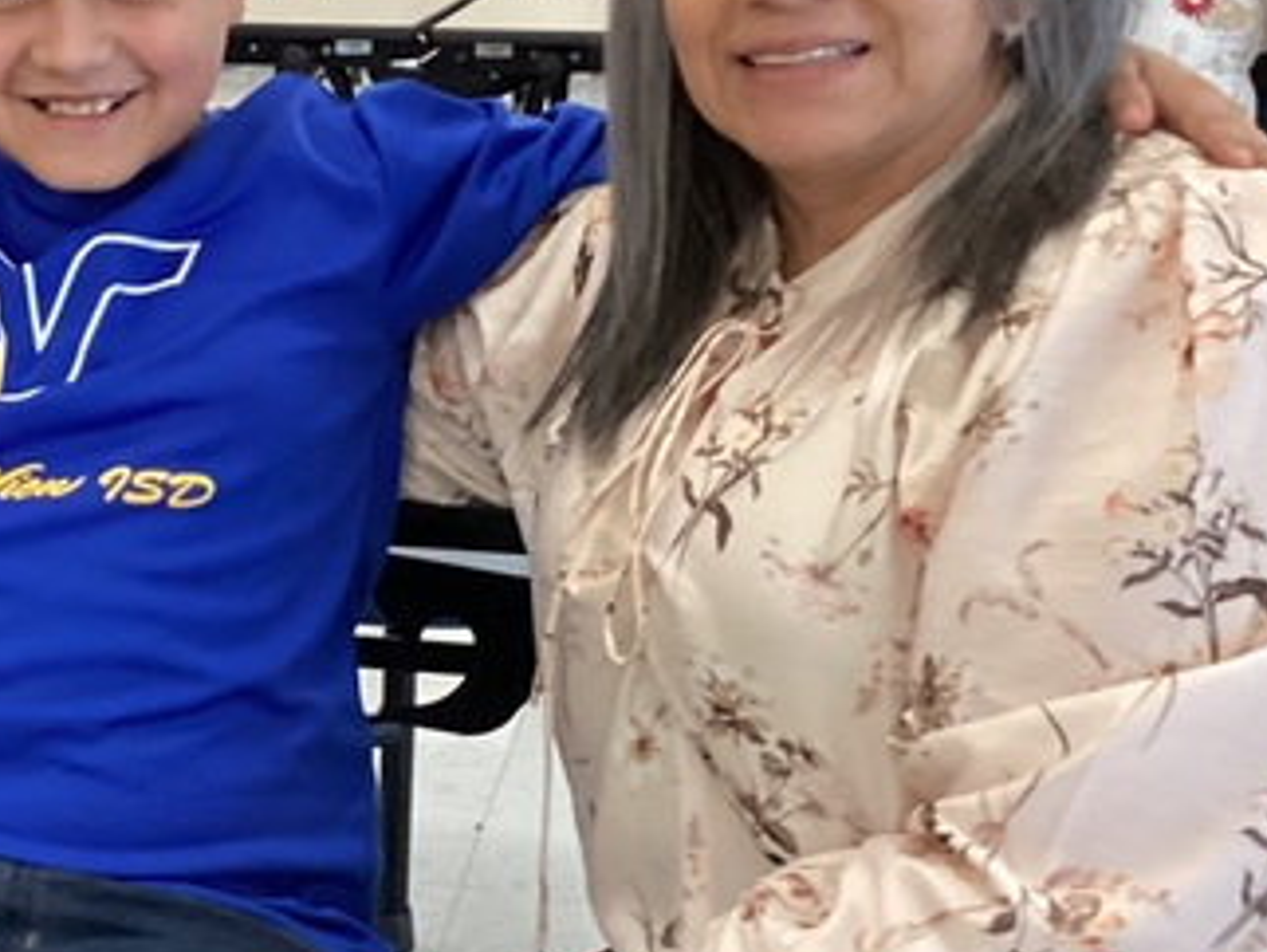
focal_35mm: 77
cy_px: 460
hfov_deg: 24.6
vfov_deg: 19.2
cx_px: 126
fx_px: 2820
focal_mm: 3.3
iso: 320
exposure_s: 1/50
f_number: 2.4
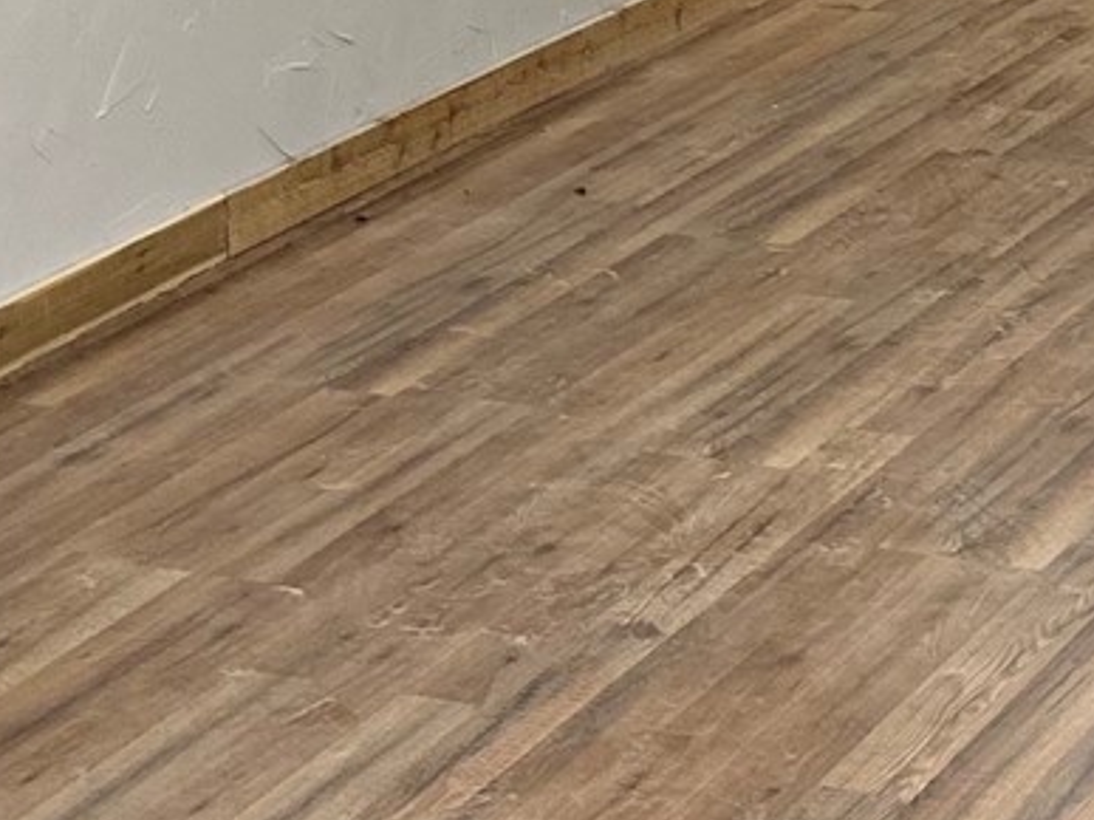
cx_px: 777
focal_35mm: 127
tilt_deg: -5.1
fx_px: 4012
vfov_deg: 11.1
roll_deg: +1.8
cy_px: -512
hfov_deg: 15.5
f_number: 1.78
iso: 200
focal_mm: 6.86
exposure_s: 1/120
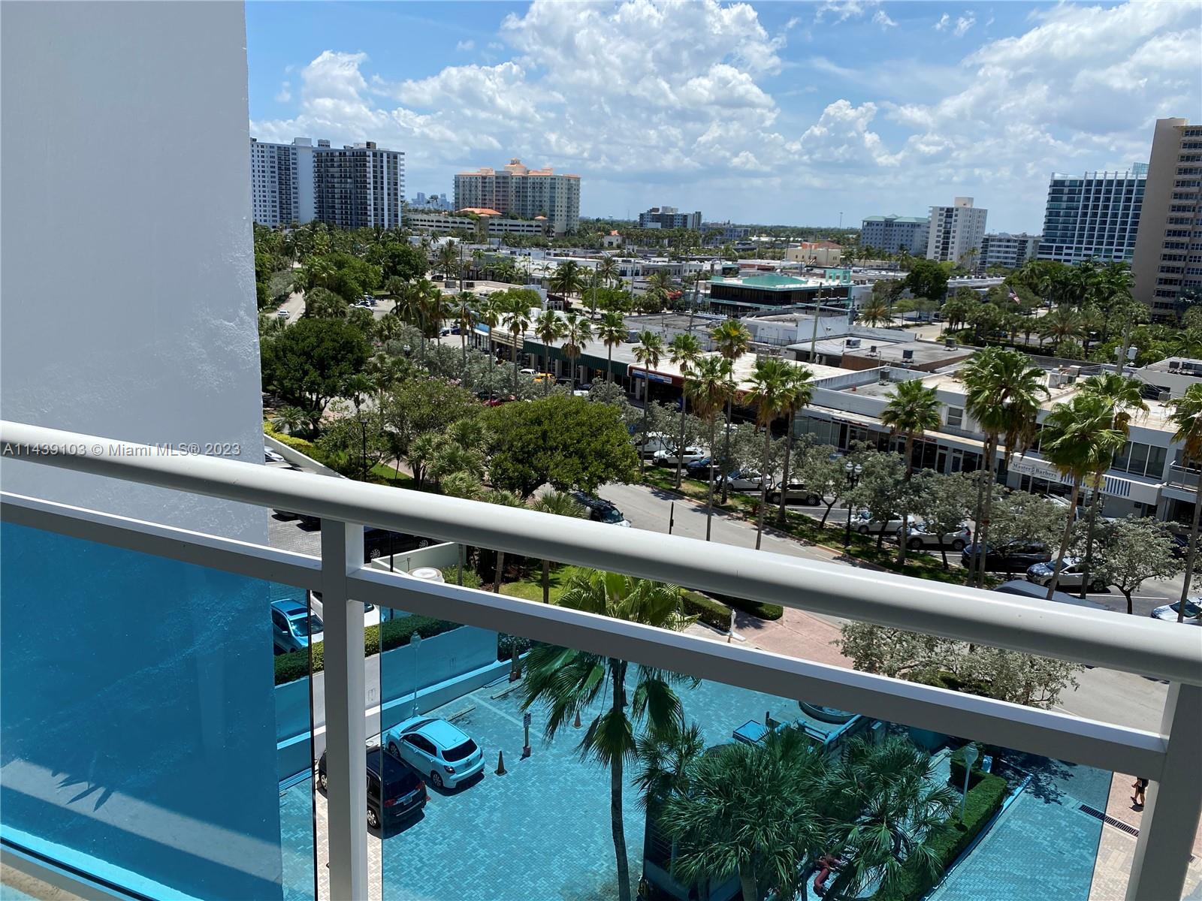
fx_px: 903
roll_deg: -3.2
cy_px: 450
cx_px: 601
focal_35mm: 26
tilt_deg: -13.2
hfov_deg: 67.3
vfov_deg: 53.1
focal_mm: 4.25
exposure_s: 1/3846
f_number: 1.8
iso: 32
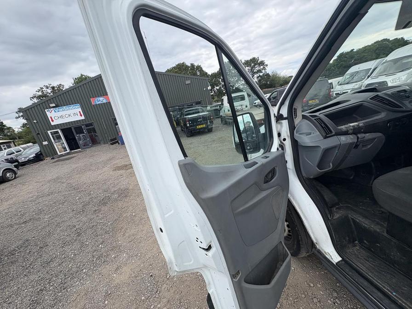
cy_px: 154
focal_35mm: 14
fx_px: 167
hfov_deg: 102.1
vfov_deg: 85.7
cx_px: 206
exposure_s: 1/669
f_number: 2.2
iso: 64
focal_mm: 2.22
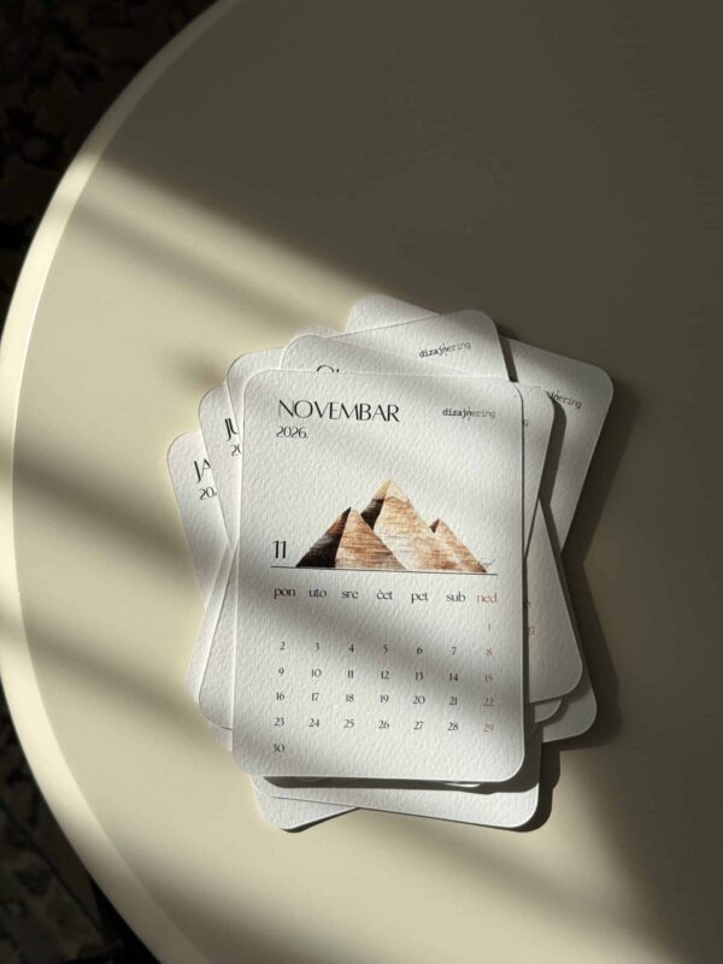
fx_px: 1337
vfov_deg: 39.7
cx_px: 362
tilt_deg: -80.0
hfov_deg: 30.3
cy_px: 482
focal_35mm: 48
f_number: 1.78
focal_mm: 6.76
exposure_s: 1/1754
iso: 64
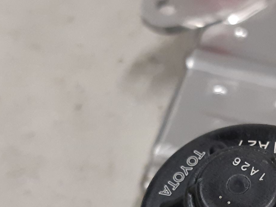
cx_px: 242
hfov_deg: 31.8
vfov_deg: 23.9
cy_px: 217
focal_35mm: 58
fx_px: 463
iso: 200
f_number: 1.7
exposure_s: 1/50
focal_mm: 3.93
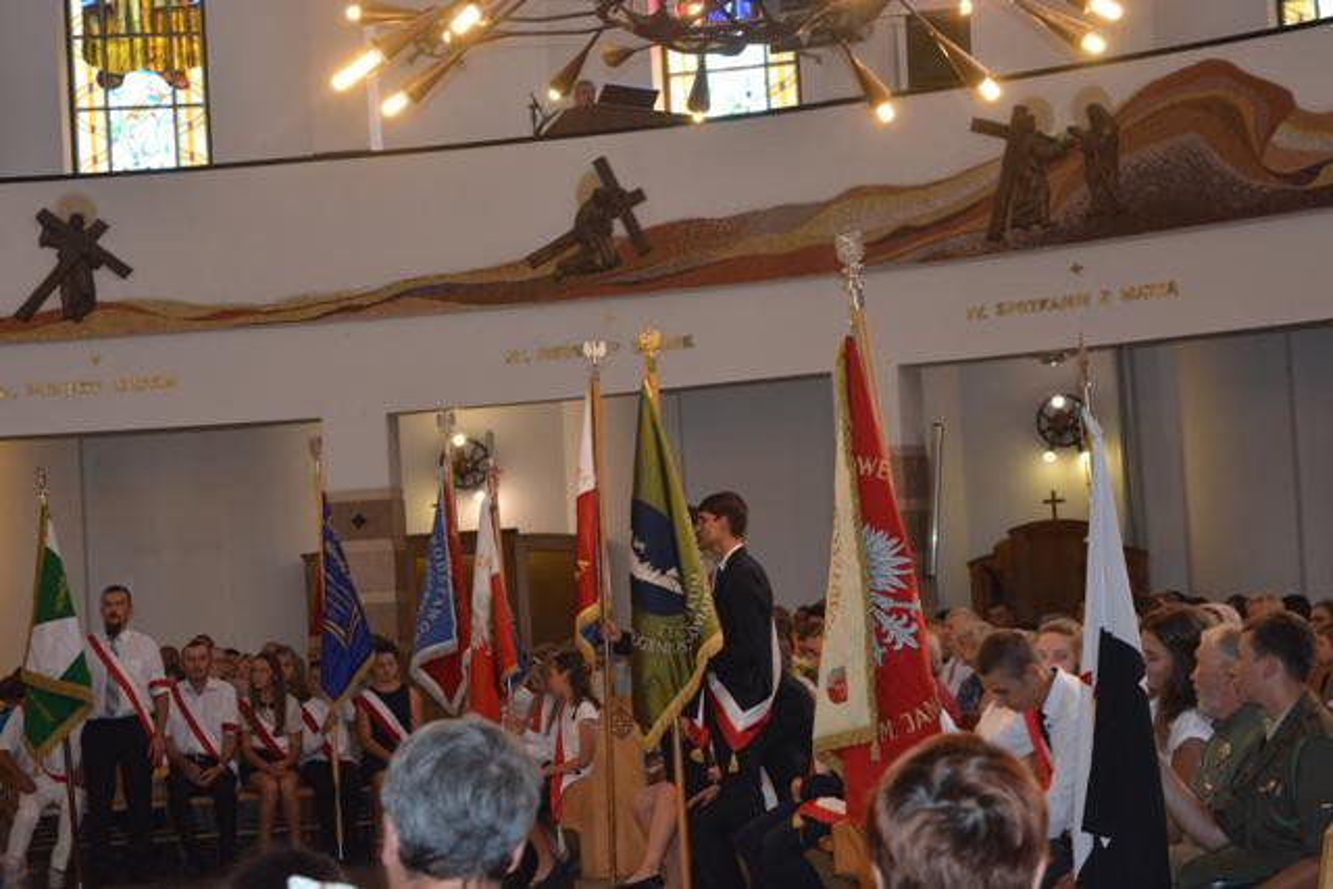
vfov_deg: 16.6
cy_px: 444
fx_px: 3055
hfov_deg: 24.6
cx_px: 666
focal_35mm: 82
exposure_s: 1/60
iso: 800
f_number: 5.6
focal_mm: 55
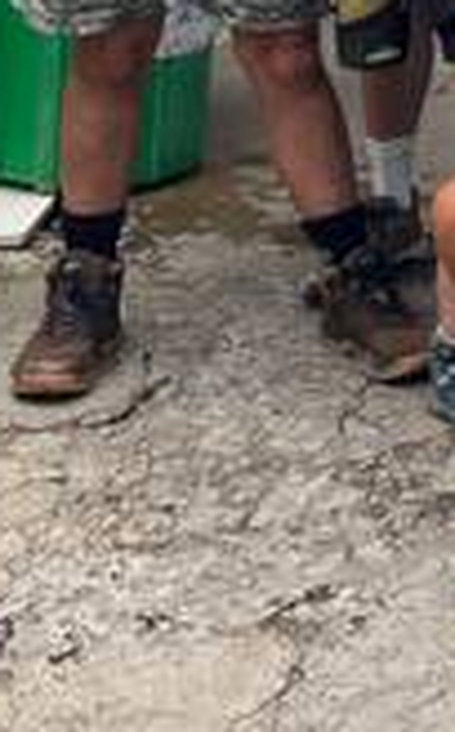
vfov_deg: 15.7
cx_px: 1044
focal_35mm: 121
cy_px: -420
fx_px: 2409
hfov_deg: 9.7
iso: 50
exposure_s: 1/401
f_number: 1.6
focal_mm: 5.1
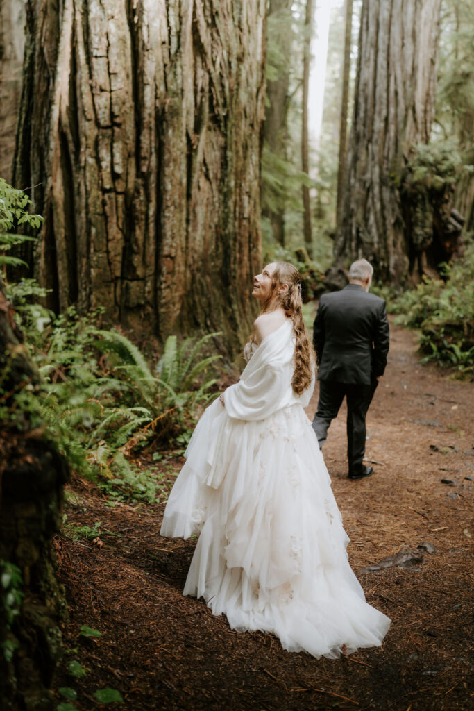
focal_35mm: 35
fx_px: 691
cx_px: 237
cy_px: 356
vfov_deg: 54.4
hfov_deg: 37.9
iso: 320
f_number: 1.4
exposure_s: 1/250
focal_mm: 35
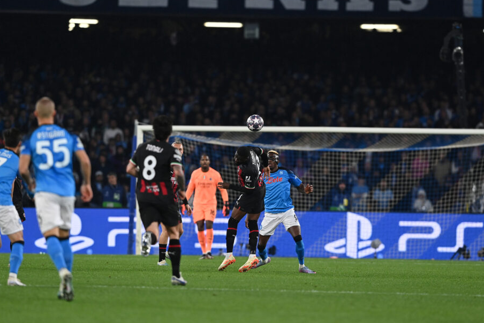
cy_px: 163
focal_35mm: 453
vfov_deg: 3.0
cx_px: 258
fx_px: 6091
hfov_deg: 4.6
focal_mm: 400
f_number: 4
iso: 3200
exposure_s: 1/1600
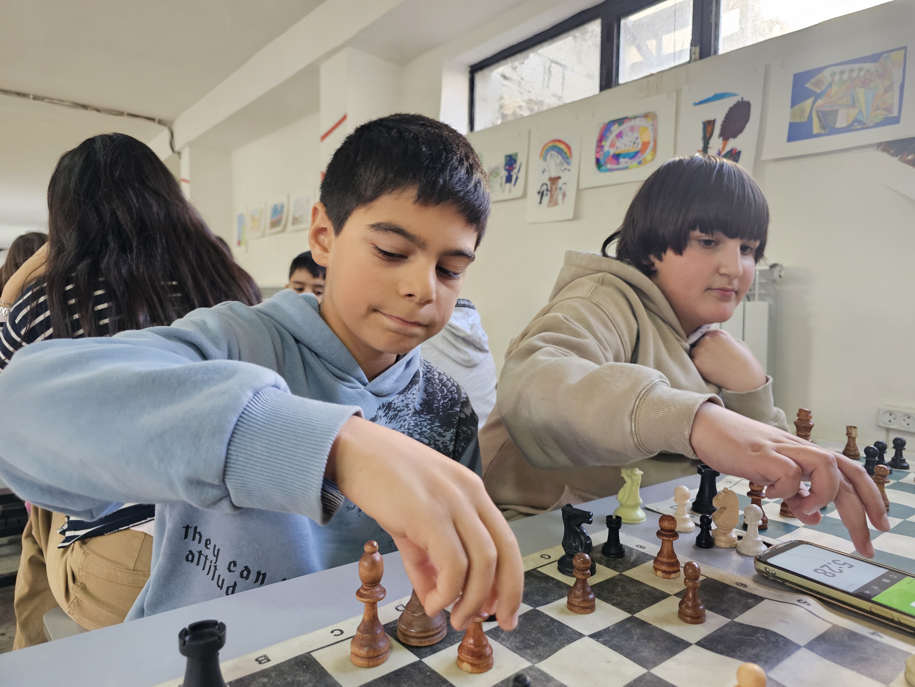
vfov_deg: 58.9
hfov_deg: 73.9
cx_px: 458
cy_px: 344
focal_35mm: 23
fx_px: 608
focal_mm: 6.3
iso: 500
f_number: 1.7
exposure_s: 1/142
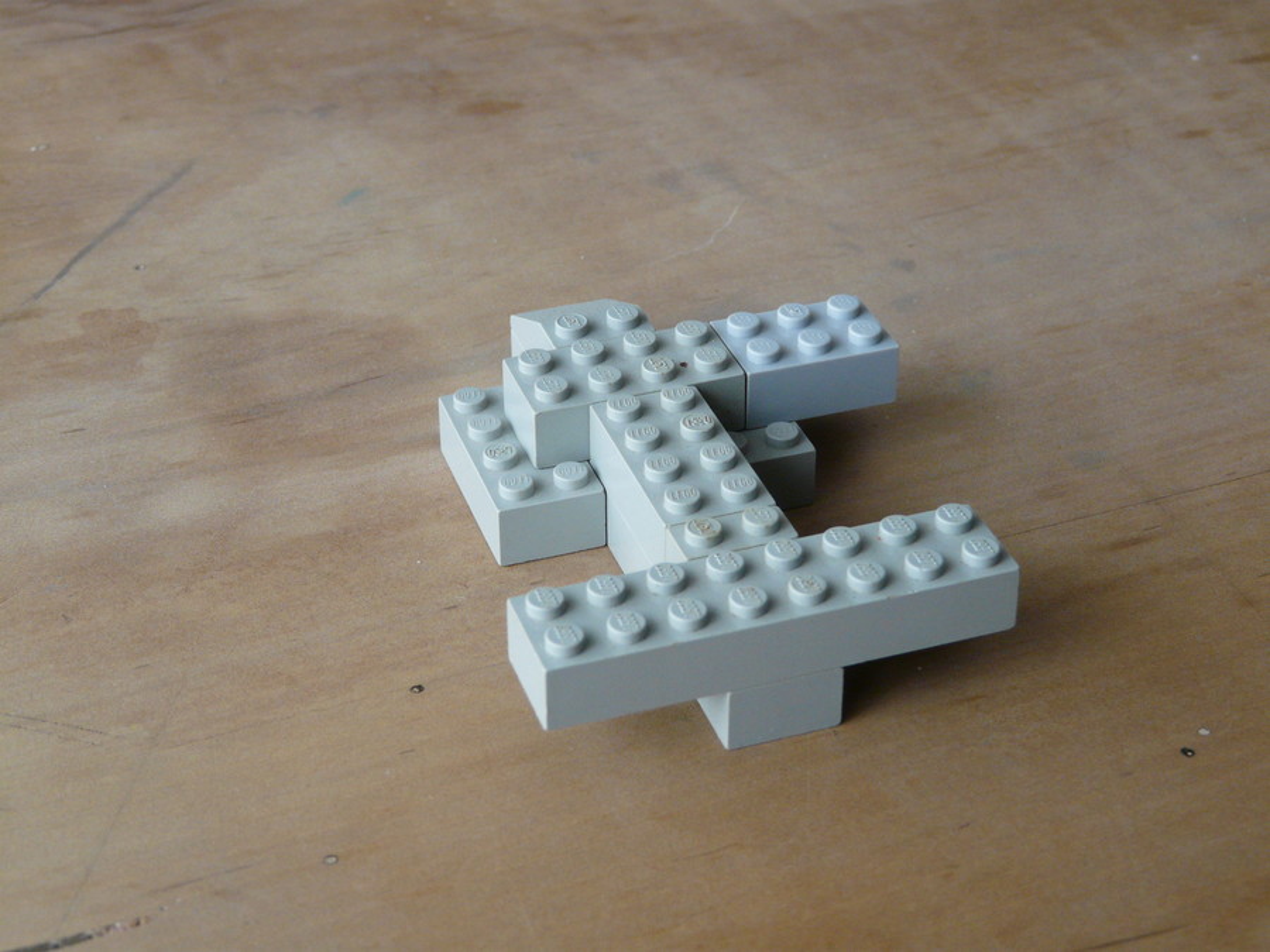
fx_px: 2421
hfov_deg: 29.4
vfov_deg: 22.3
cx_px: 635
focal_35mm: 66
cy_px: 476
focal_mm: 10.8
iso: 200
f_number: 3.2
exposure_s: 1/6
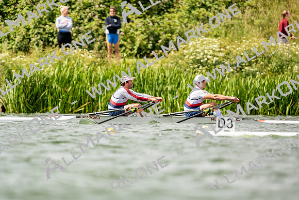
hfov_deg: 3.4
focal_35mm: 600
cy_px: 100
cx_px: 150
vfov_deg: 2.3
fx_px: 4984
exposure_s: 1/2000
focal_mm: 600
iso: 320
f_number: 6.3
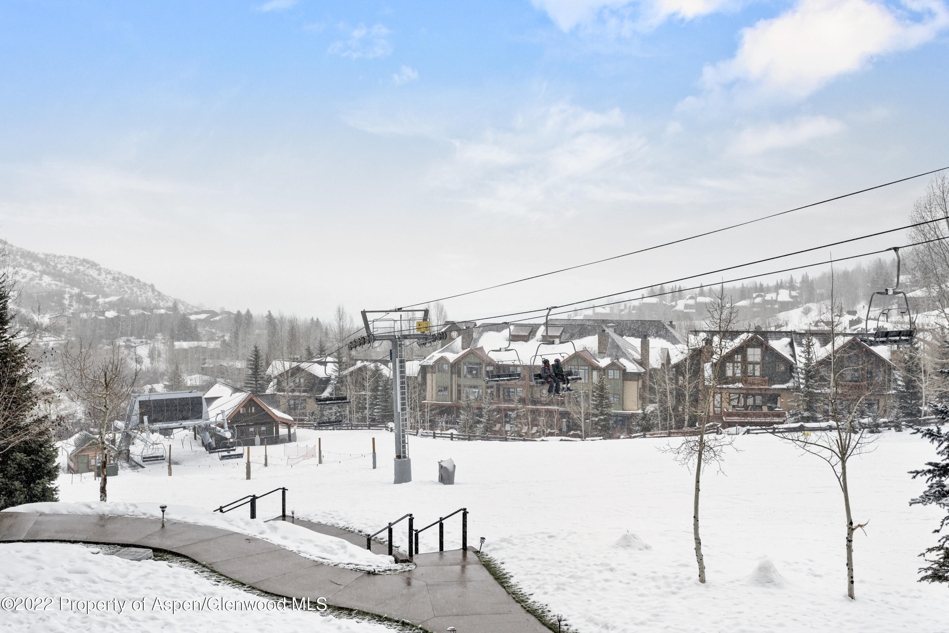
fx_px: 923
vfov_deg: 37.9
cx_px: 474
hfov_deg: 54.4
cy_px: 316
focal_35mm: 35
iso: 200
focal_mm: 35
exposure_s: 1/200
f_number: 7.1
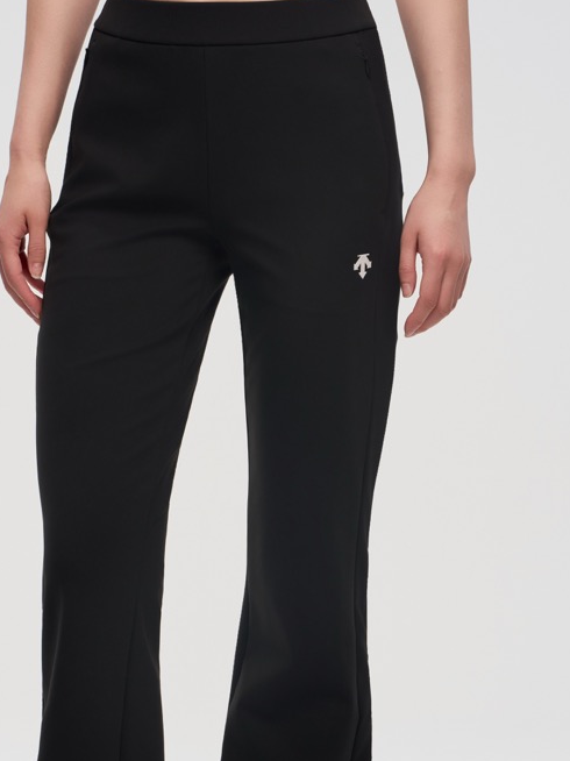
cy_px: 477
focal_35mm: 128
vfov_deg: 15.4
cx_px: 227
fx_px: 2812
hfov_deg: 11.6
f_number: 9
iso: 250
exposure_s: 1/400
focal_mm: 68
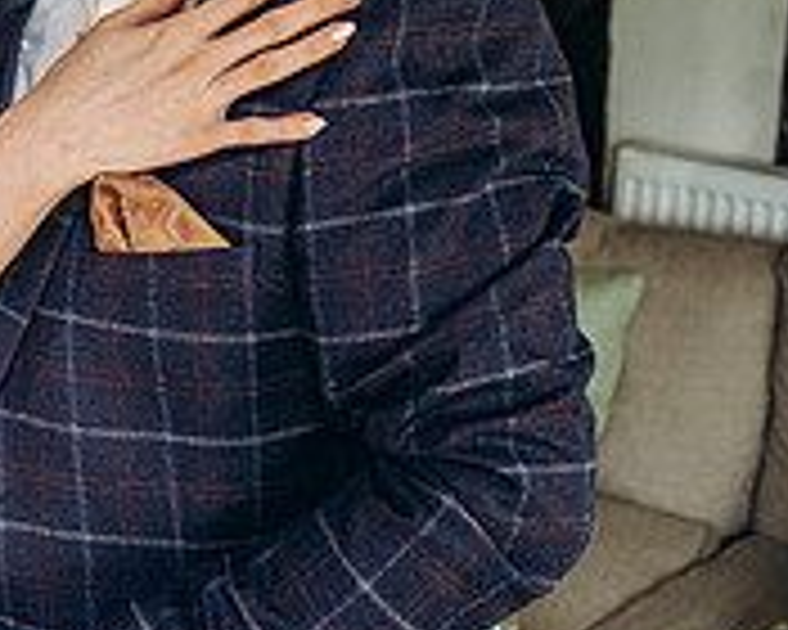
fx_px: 1842
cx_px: -109
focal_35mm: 79
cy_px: 95
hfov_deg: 22.6
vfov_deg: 19.2
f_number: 2.8
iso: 800
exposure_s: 1/125
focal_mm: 24
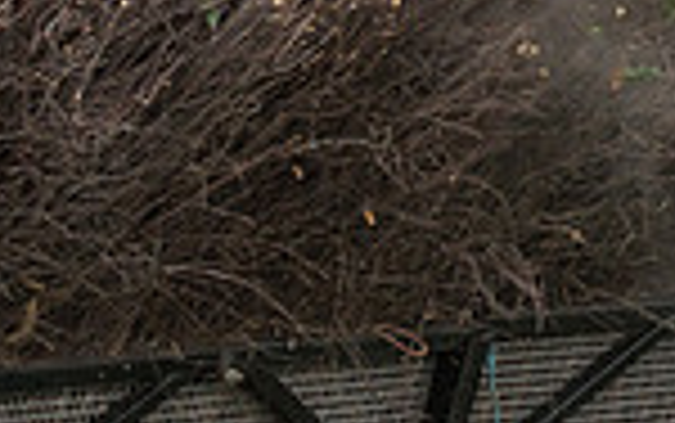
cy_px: -333
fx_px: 6867
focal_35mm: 373
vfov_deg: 3.5
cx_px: 1465
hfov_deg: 5.5
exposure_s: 1/1000
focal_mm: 70
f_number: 2.8
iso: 800
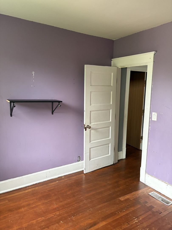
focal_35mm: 26
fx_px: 172
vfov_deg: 67.3
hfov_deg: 53.1
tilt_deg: -8.2
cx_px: 86
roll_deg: -1.0
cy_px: 115
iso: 500
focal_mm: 5.96
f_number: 1.6
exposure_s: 1/60
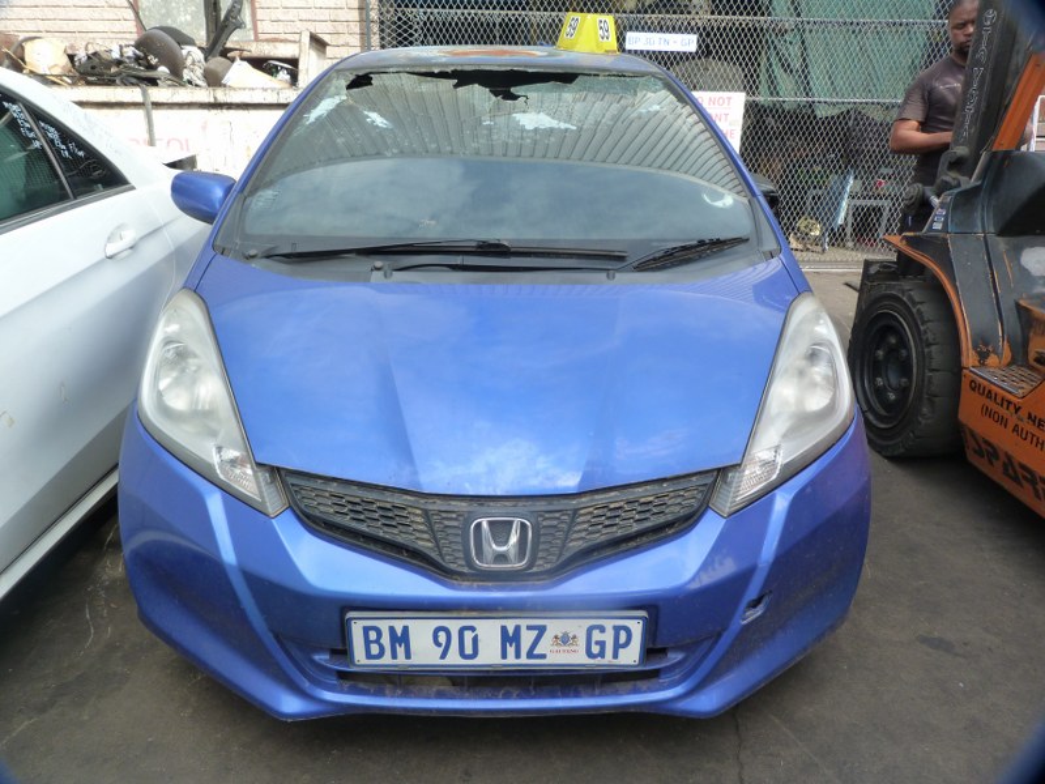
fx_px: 755
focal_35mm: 25
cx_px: 522
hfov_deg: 69.4
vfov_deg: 54.9
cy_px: 392
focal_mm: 4.5
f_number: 4
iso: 125
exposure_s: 1/125
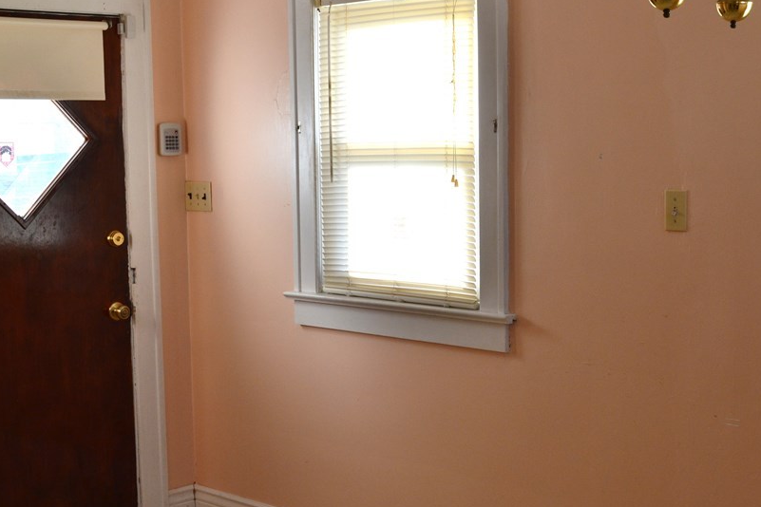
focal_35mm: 61
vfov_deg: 22.3
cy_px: 262
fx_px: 1289
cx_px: 450
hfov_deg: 32.8
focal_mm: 30
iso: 400
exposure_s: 1/60
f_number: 8
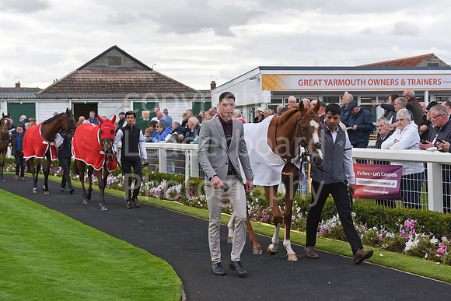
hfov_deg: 28.8
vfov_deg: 19.5
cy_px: 150
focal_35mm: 70
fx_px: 877
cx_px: 226
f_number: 5.6
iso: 800
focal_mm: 70
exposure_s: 1/2000
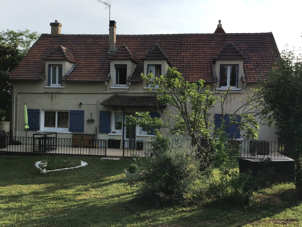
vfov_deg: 38.7
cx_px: 147
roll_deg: -1.6
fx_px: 323
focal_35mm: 37
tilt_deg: -1.4
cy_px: 119
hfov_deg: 50.1
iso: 25
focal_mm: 3.3
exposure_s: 1/895
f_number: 2.4
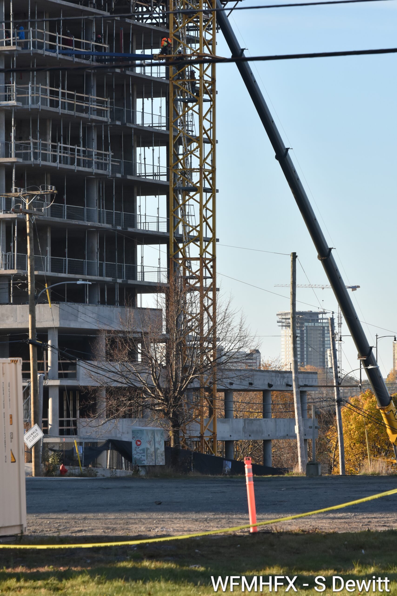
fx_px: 3473
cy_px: 298
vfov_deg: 9.8
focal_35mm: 210
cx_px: 198
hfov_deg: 6.5
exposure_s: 1/500
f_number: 8
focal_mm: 140
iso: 500
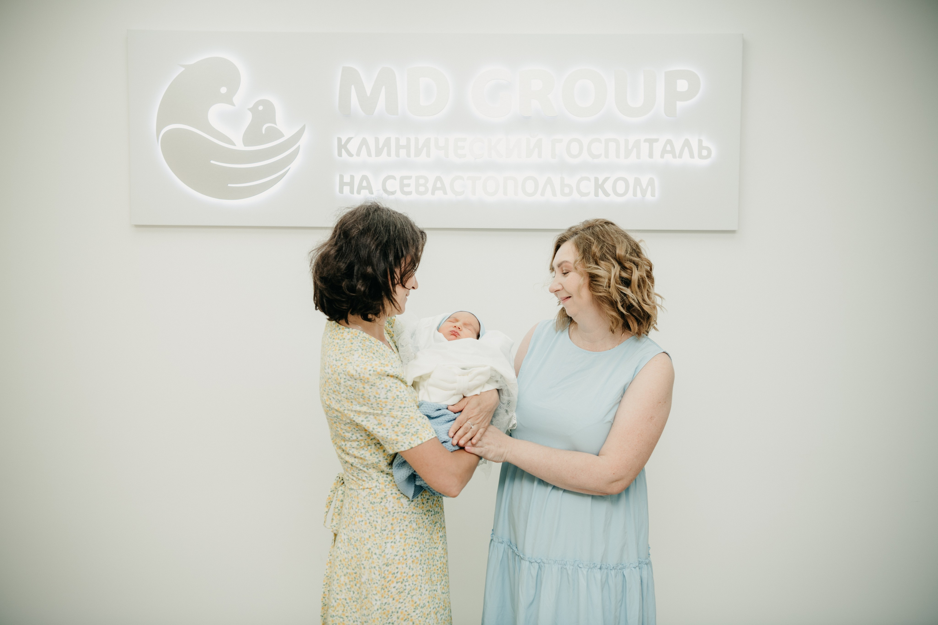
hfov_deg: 46.4
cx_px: 469
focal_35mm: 42
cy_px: 312
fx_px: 1094
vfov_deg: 31.9
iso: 160
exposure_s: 1/160
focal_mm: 42
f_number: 3.5
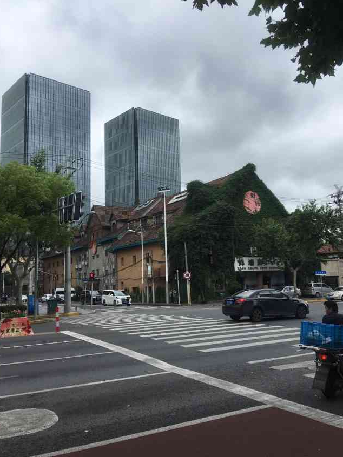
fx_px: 423
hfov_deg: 44.1
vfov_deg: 56.8
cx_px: 182
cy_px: 216
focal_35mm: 32
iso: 25
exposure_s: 1/962
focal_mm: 4.15
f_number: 2.2
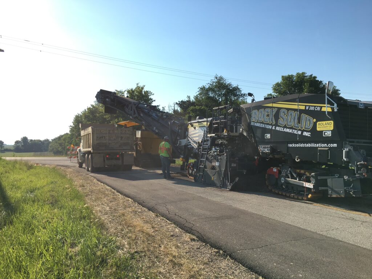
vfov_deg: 48.2
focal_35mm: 29
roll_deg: -1.3
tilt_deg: +0.1
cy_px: 140
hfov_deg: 61.7
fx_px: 312
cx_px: 186
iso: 25
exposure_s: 1/1425
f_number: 2.2
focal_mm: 4.15
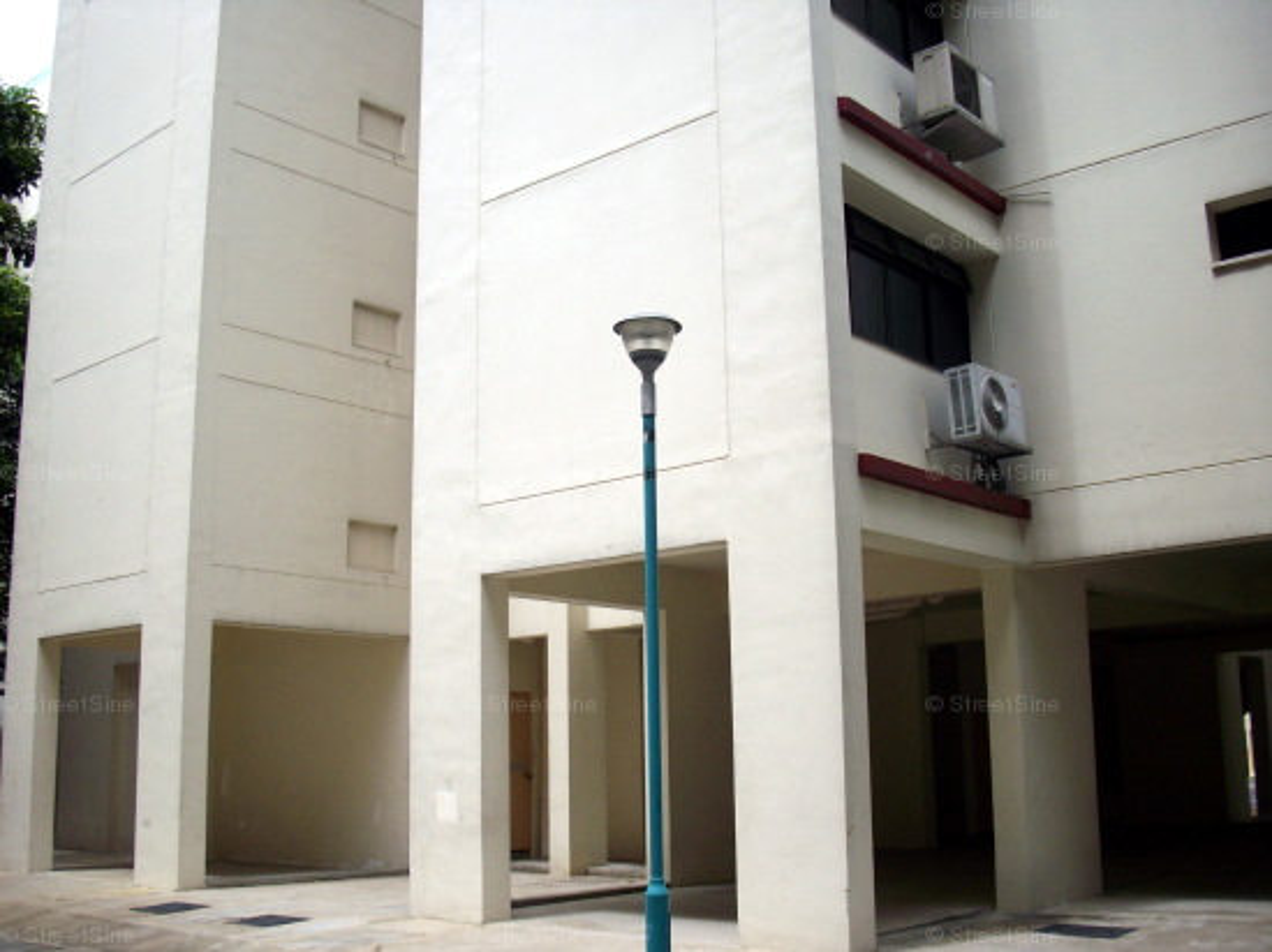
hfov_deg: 50.2
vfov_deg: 38.6
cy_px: 476
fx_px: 1359
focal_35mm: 37
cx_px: 636
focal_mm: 6.2
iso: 80
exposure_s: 1/200
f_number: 5.6
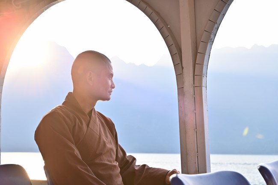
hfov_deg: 34.5
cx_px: 139
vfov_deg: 23.3
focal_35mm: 58
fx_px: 447
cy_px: 92
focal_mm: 58
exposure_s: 1/125
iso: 160
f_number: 7.1
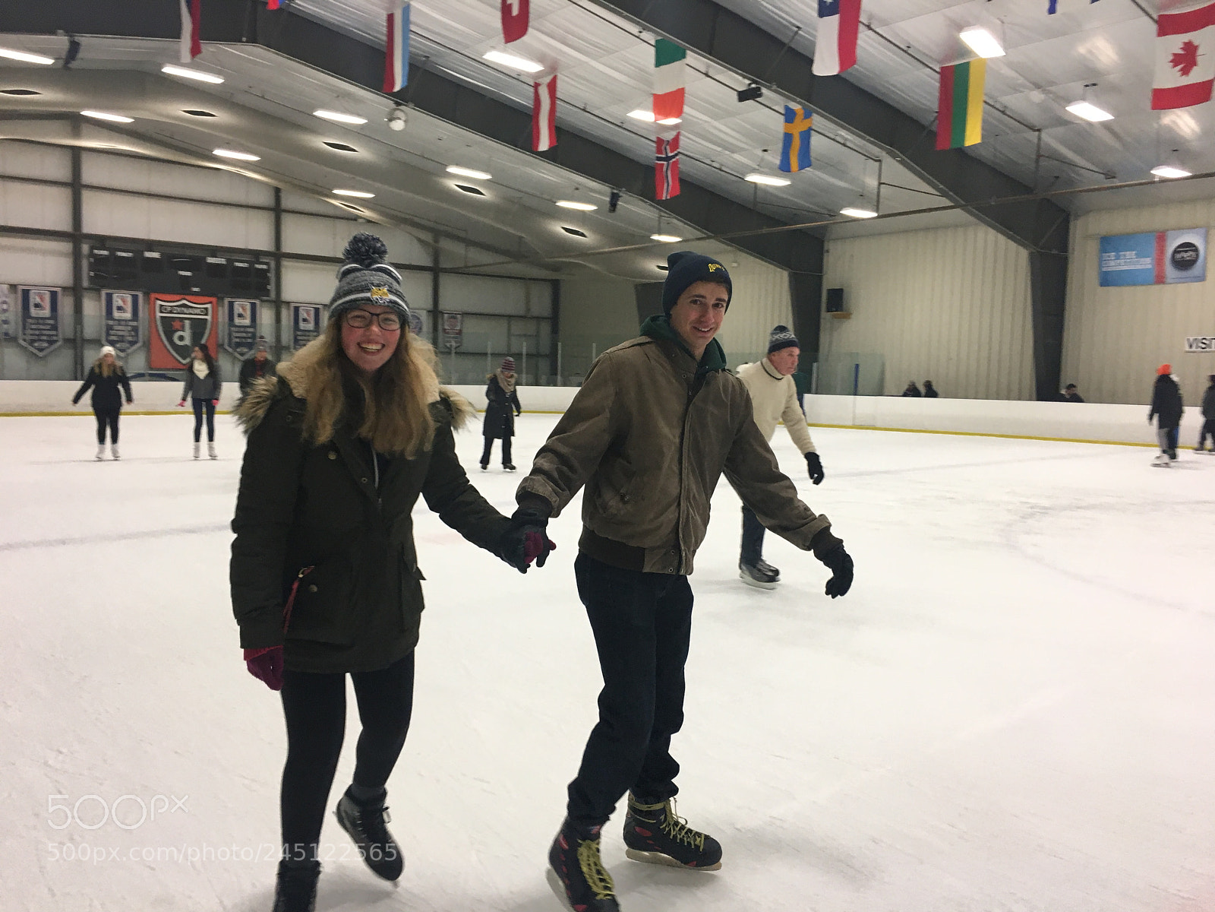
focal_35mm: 29
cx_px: 608
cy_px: 456
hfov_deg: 61.7
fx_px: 1018
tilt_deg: -5.8
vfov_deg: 48.2
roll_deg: -0.8
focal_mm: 4.15
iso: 40
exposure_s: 1/30
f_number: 2.2
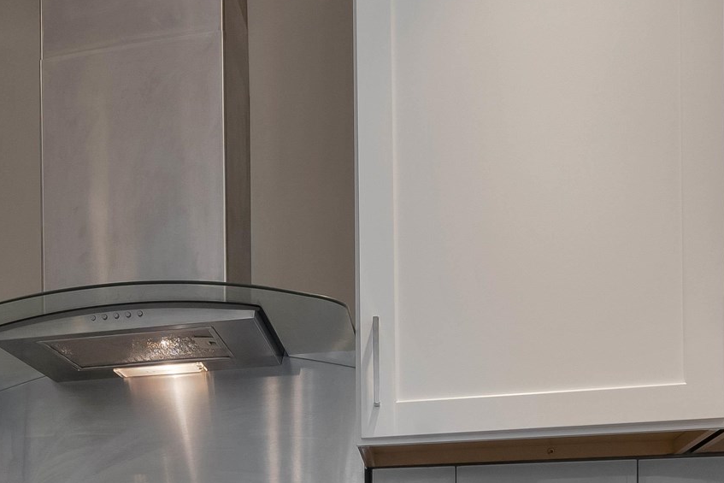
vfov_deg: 21.3
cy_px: 618
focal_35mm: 58
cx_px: 31
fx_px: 1167
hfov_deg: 32.2
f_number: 8
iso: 800
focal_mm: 16
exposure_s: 1/125
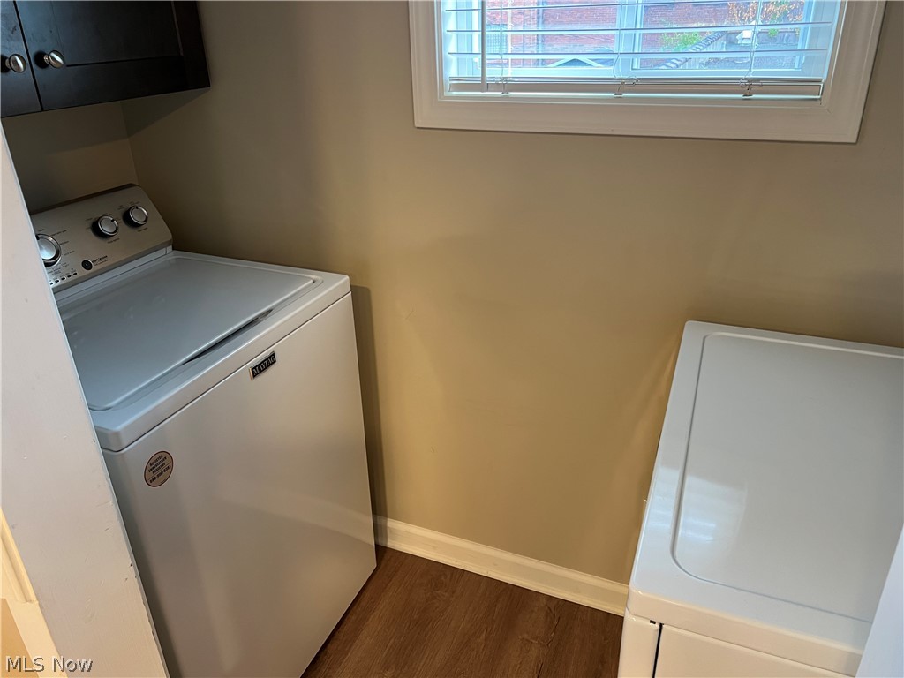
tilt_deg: -27.2
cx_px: 452
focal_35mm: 26
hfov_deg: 67.3
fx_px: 679
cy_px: 339
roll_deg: +2.4
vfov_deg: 53.1
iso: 125
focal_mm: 5.7
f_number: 1.5
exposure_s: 1/60
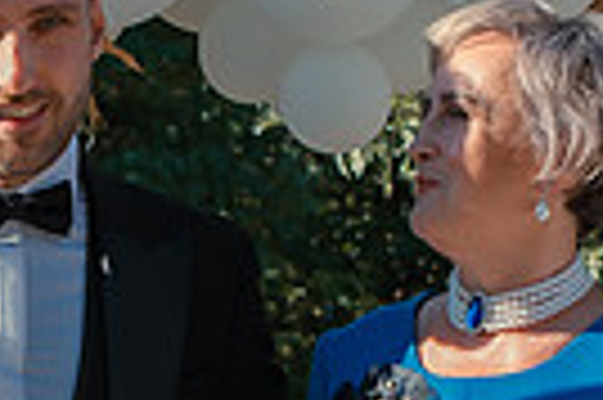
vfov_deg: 6.5
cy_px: 235
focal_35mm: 212
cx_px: 4
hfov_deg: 9.7
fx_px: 3547
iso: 100
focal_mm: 40
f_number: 4
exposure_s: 1/250
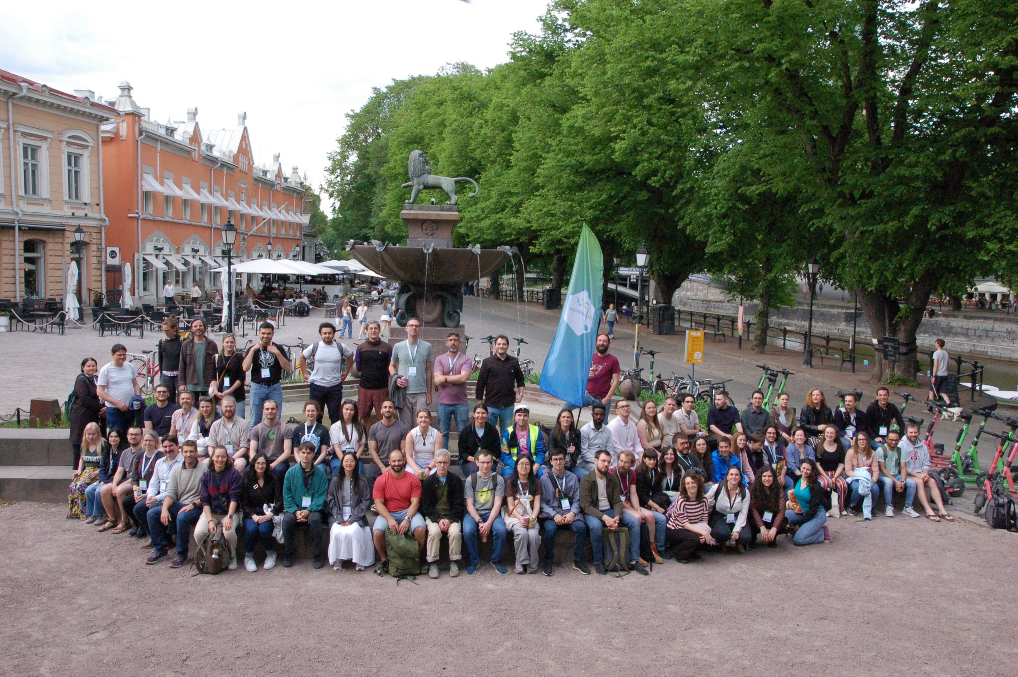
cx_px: 509
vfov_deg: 39.9
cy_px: 338
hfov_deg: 57.3
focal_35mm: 33
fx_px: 932
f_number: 13
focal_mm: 22
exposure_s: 1/125
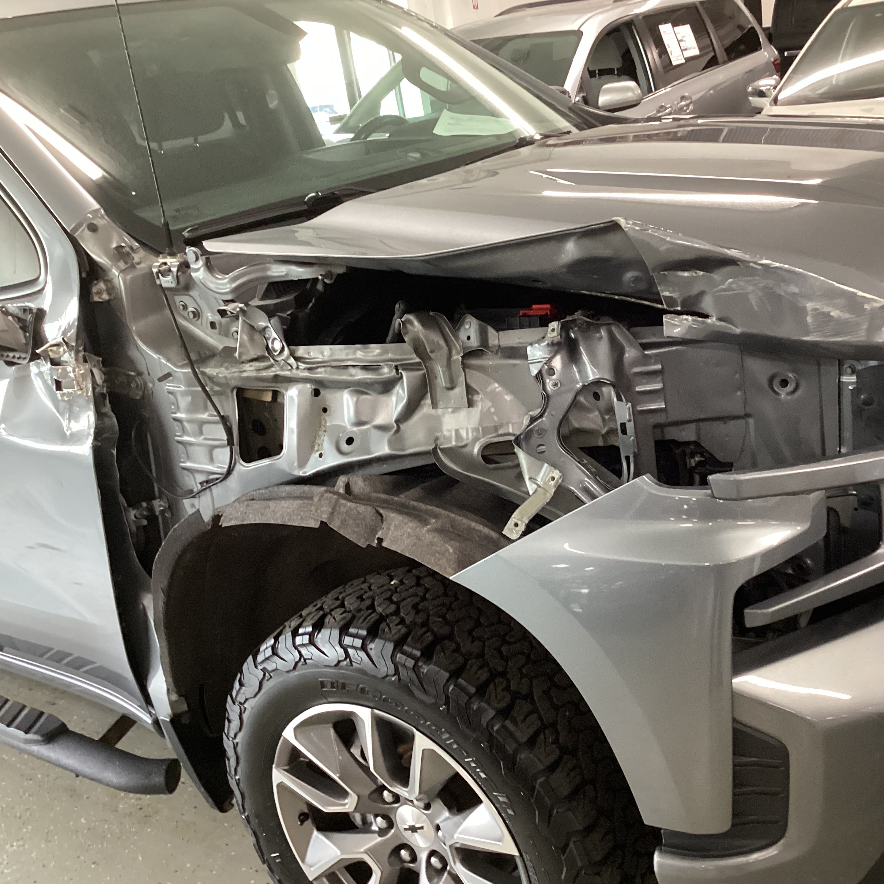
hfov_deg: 44.6
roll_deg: +7.3
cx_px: 547
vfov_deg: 44.9
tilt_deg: -21.6
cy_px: 443
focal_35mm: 37
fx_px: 1069
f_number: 2.4
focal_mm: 3.3
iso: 320
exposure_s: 1/40
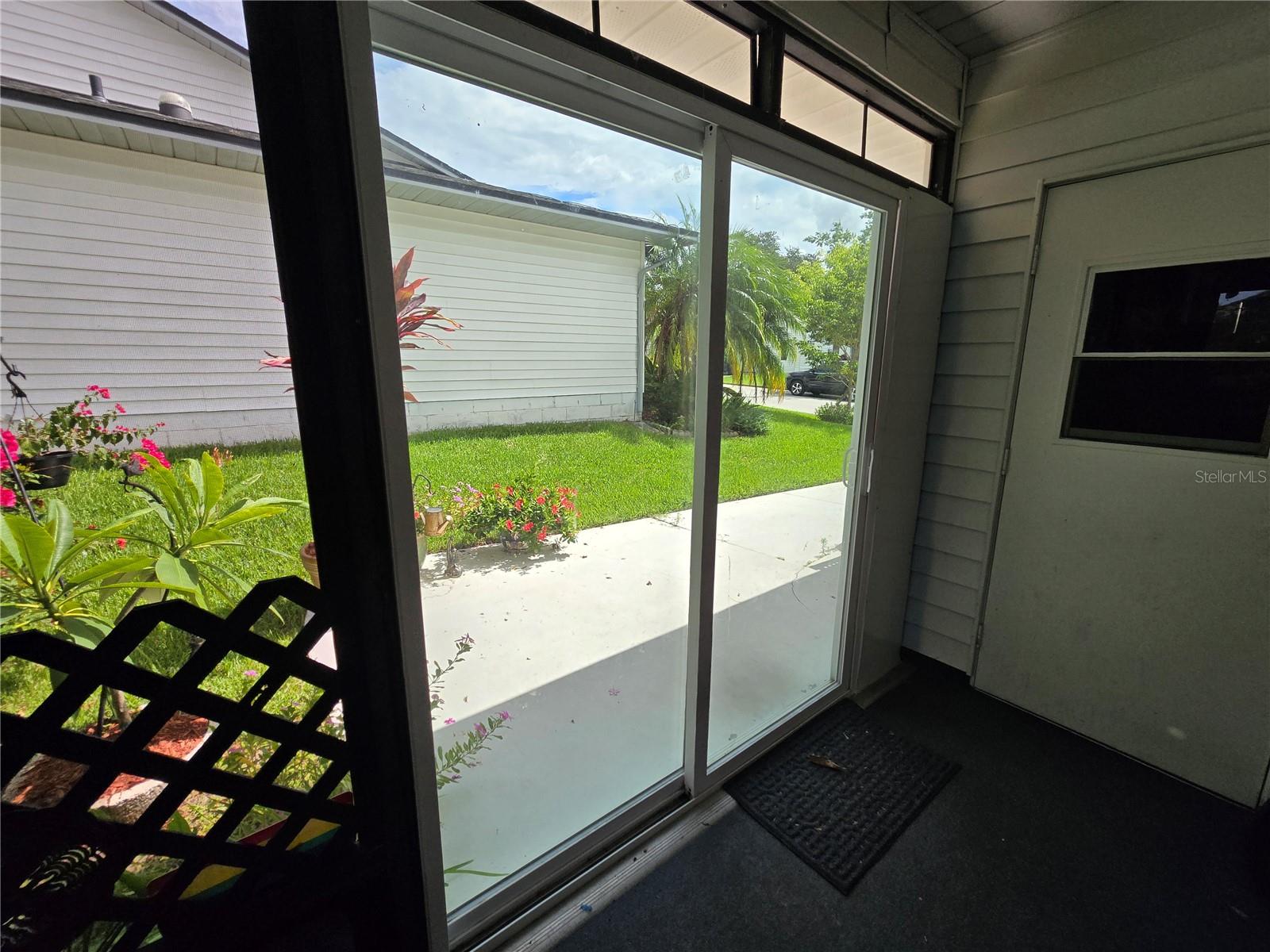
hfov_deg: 106.2
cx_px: 635
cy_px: 476
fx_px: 477
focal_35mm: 13
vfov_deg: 89.9
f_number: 2.2
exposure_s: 1/1559
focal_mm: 2.2
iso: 50
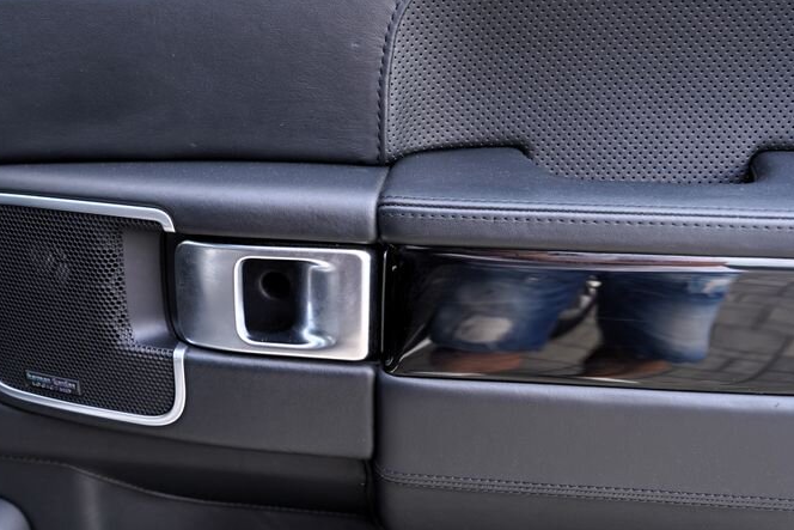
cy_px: 251
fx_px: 816
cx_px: 251
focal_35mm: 37
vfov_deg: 35.9
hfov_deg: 50.7
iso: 100
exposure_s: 1/60
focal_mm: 24
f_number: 4
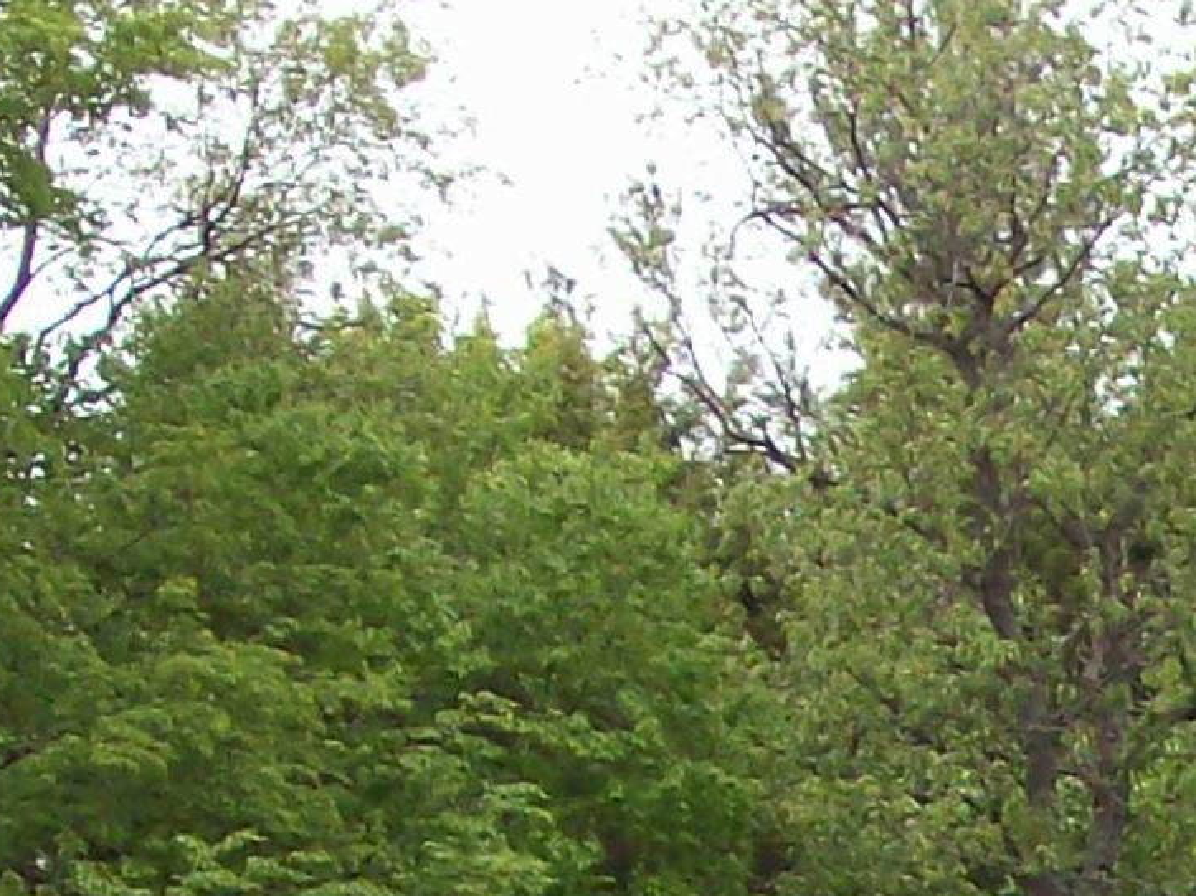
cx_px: 1535
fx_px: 8010
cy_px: 1844
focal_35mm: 232
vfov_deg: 6.2
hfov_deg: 8.4
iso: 80
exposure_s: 1/307
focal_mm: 9.4
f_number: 3.4
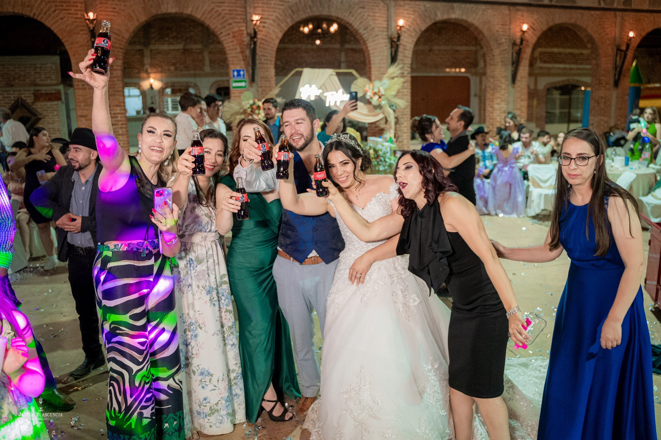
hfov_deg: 65.5
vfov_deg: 46.4
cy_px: 220
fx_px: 514
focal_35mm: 28
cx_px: 330
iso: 5000
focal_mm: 28
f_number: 3.2
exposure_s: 1/160
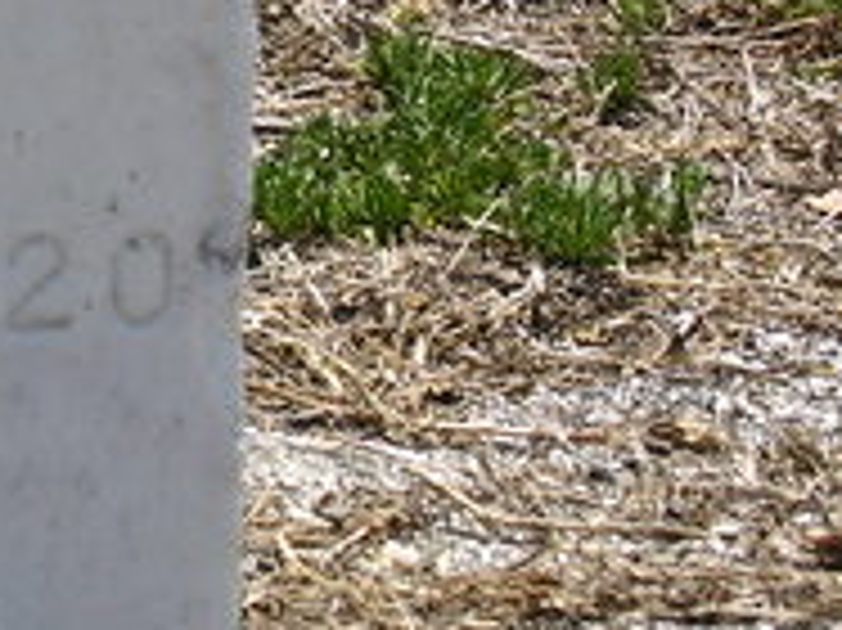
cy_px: 27
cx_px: -837
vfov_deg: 4.5
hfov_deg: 5.9
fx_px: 8022
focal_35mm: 330
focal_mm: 19.8
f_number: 4.3
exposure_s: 1/424
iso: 50
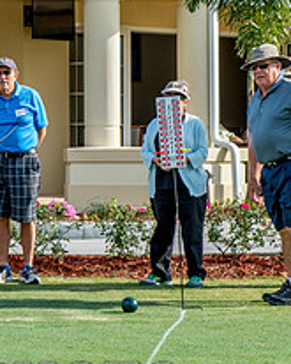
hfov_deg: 8.1
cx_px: -183
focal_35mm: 185
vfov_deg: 10.4
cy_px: 84
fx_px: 1990
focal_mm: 70
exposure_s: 1/200
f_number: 11
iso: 320
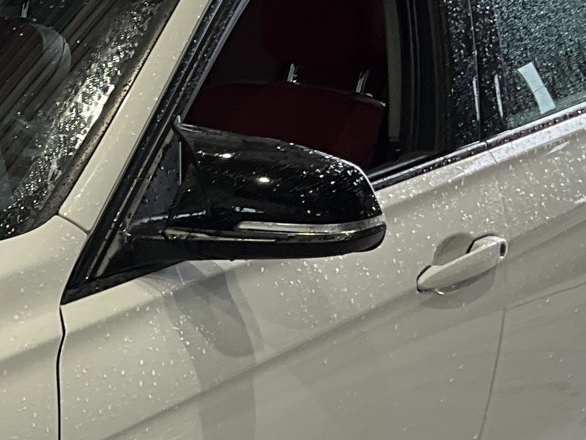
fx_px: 1997
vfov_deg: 12.4
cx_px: -275
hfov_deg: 15.5
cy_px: 425
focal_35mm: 118
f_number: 1.8
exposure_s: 1/120
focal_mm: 3
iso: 32
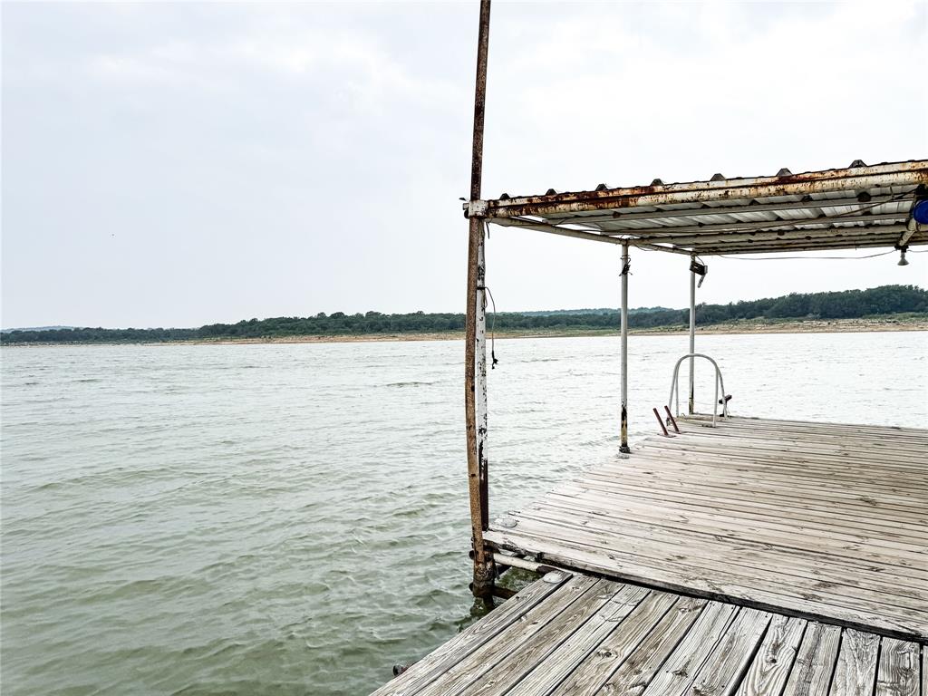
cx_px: 464
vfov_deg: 56.8
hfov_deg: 71.6
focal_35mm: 24
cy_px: 348
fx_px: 643
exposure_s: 1/4950
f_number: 1.78
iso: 80
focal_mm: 6.76
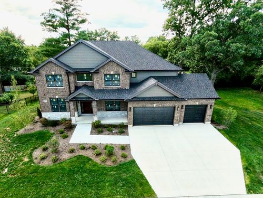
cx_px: 132
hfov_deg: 94.5
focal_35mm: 16
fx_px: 122
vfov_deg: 78.1
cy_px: 99
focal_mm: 3.05
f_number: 2.2
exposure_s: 1/1500
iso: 400
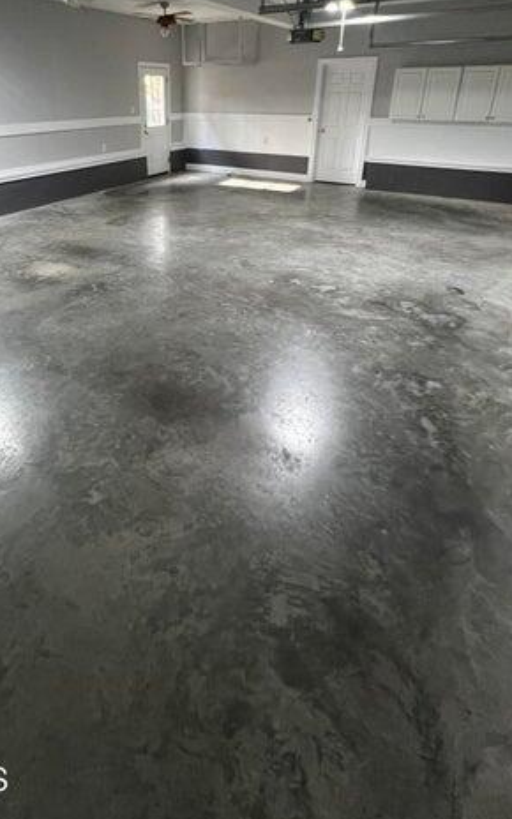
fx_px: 424
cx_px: 191
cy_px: 267
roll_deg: +0.4
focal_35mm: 19
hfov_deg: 61.3
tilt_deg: -21.7
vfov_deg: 84.6
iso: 320
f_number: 1.8
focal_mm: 1.57
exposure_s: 1/60
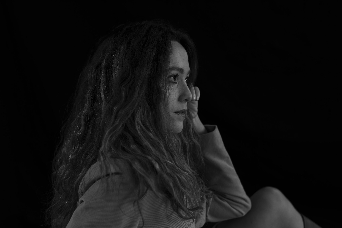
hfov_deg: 39.6
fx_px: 475
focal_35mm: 50
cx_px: 171
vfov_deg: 27.0
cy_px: 114
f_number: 3.2
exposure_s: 1/160
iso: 320
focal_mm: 50
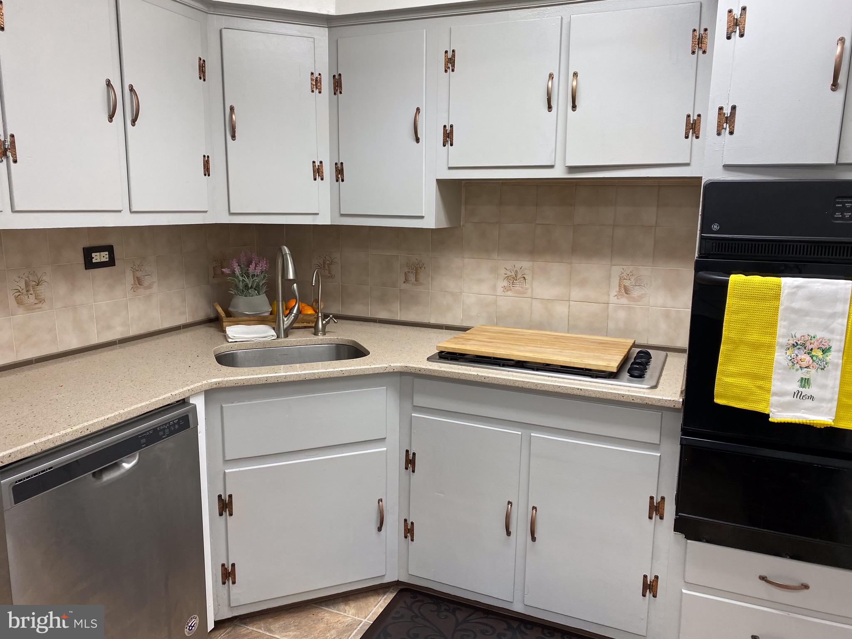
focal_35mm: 26
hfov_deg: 67.3
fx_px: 640
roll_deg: -1.3
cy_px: 320
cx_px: 426
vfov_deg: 53.1
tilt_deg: -10.6
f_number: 1.8
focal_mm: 4.25
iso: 80
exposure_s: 1/120
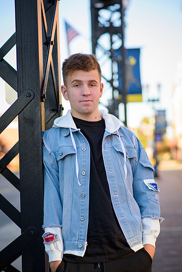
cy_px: 136
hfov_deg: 16.1
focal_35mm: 85
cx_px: 91
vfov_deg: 23.9
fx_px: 645
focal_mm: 85
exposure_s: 1/400
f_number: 2.8
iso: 180
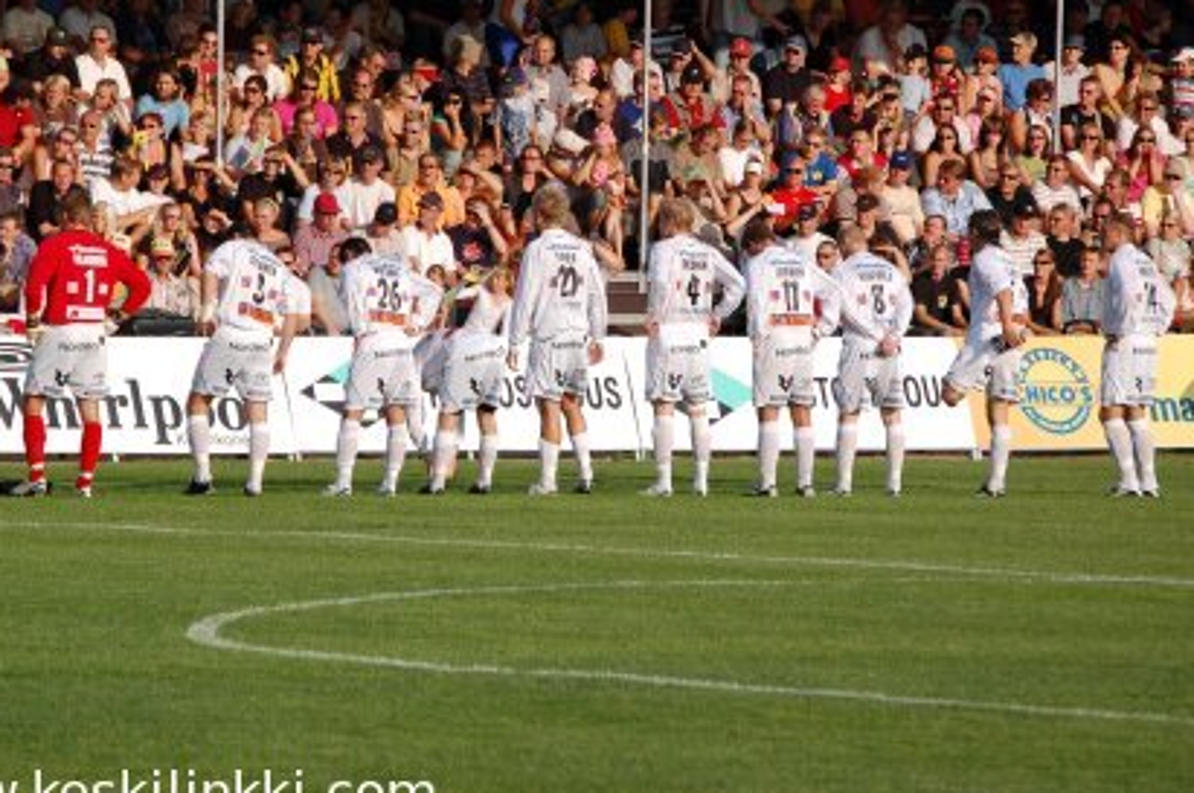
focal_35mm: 365
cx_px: 526
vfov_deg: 3.8
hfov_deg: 5.7
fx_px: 12091
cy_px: 343
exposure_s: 1/2000
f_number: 9
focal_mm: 200
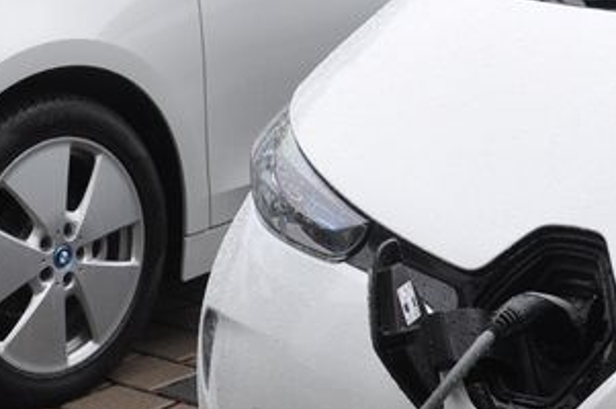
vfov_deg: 12.7
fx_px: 1846
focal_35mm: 108
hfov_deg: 18.9
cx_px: 336
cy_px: 225
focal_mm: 18
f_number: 5.6
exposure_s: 1/125
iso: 400
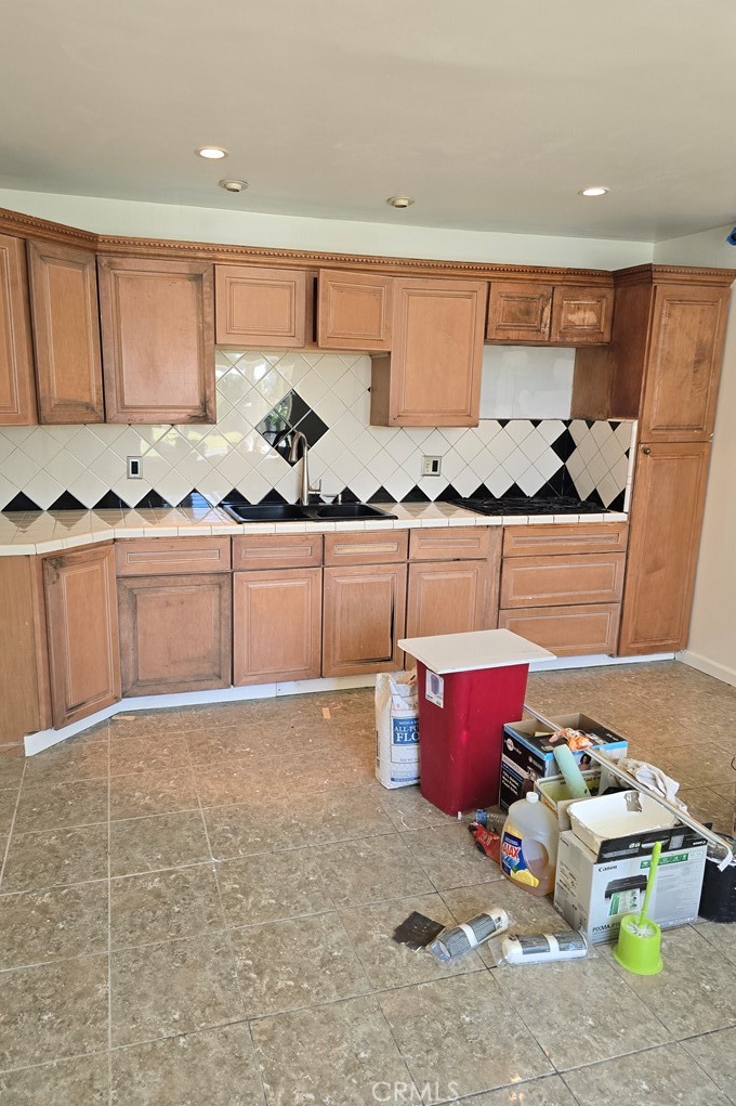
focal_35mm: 24
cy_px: 552
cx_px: 337
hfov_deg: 53.0
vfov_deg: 73.8
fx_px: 736
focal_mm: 6.3
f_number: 1.7
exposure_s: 1/120
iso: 200
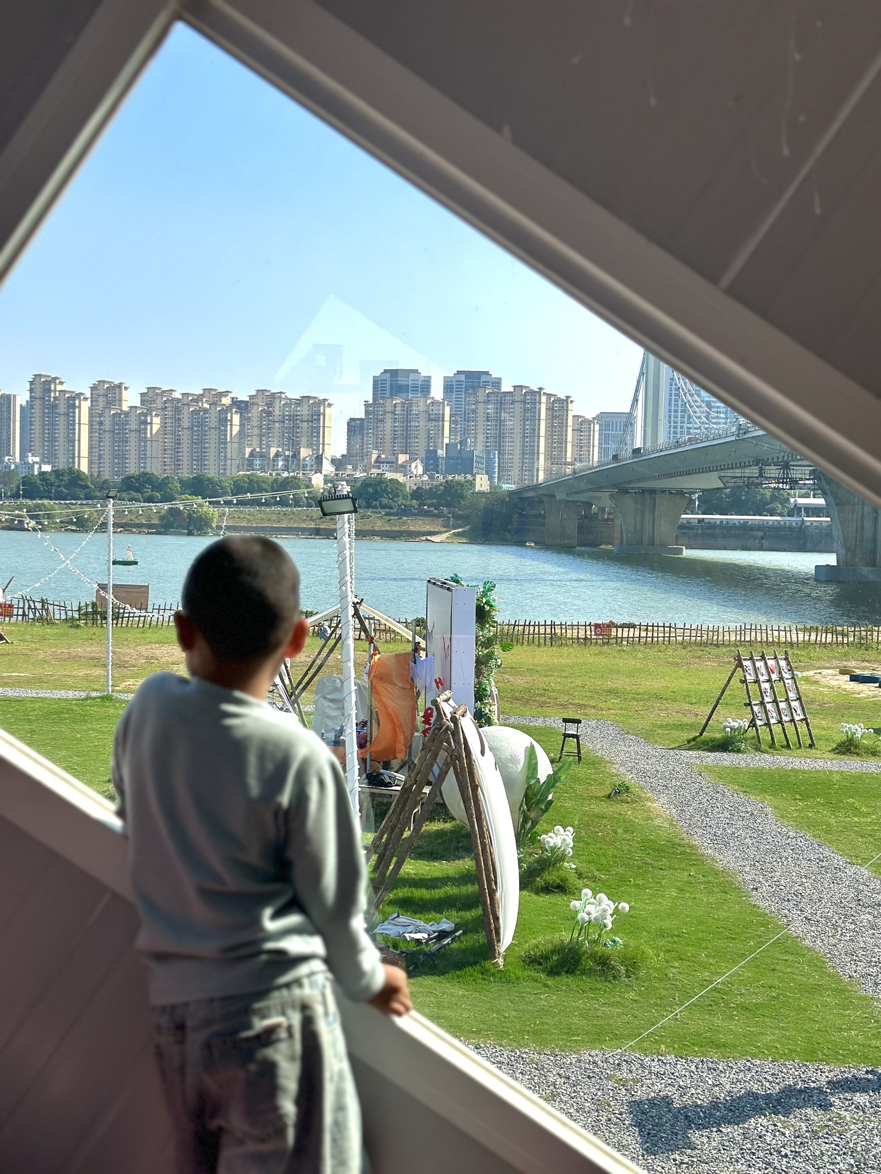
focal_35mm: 48
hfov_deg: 30.3
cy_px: 587
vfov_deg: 39.7
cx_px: 440
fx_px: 1629
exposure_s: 1/3472
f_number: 1.78
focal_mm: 6.86
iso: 100
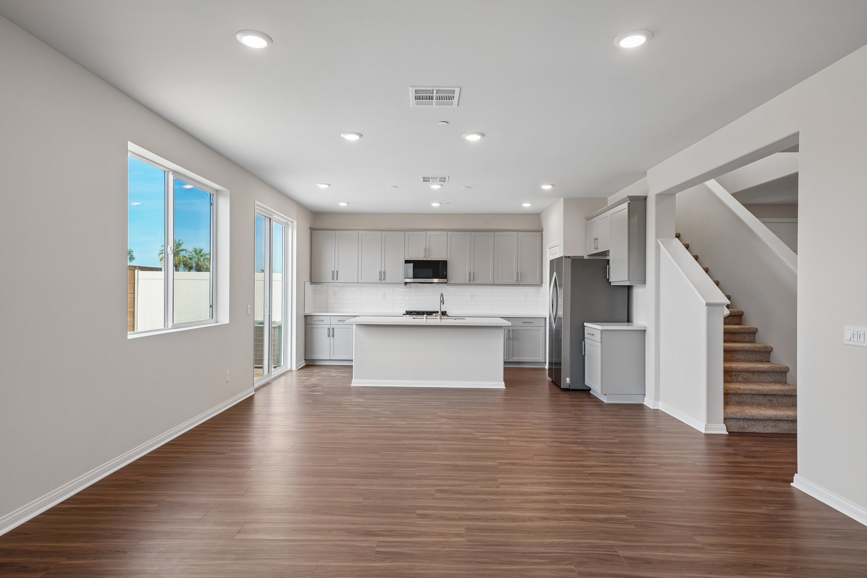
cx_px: 434
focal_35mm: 20
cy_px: 289
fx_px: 482
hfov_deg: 84.0
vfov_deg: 61.9
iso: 320
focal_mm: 20
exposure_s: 1/30
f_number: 8
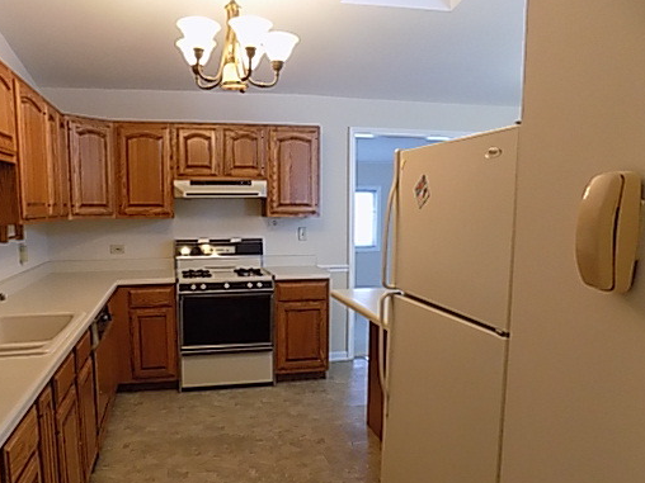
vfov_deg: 48.1
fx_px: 540
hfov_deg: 61.5
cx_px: 288
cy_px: 278
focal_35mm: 29
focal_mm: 4
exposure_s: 1/30
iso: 360
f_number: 3.1
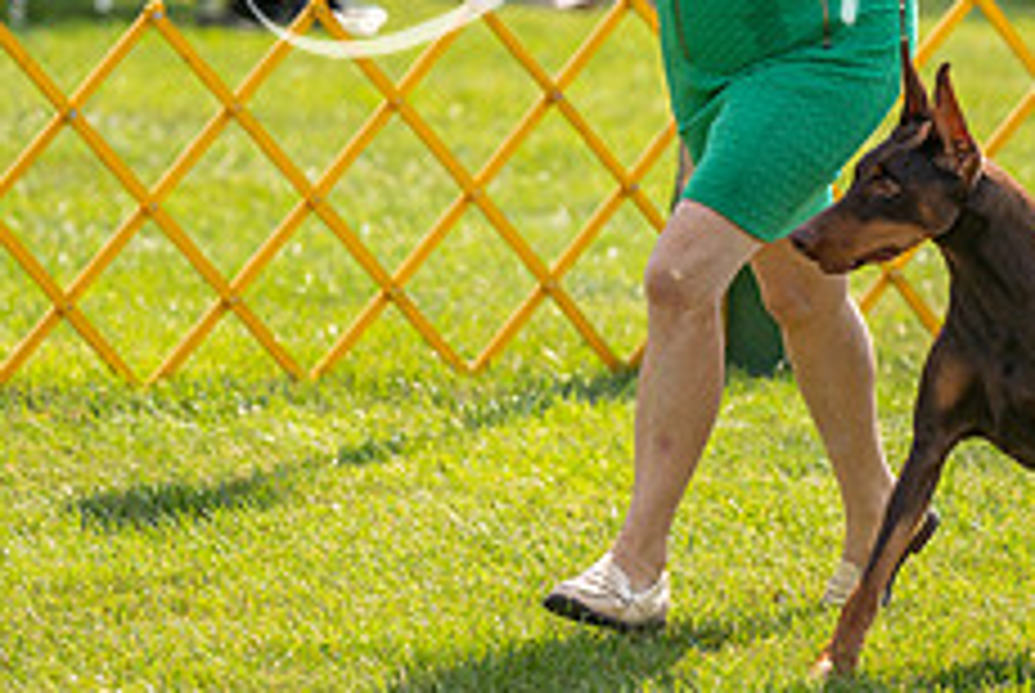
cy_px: 137
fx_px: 12551
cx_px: 891
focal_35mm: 436
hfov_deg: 4.7
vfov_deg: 3.2
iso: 200
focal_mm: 173
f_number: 3.5
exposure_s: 1/1600
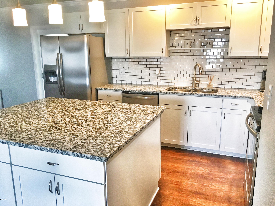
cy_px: 103
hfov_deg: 61.7
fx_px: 230
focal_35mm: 29
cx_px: 138
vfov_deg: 48.2
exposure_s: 1/30
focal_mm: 4.15
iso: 64
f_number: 2.2
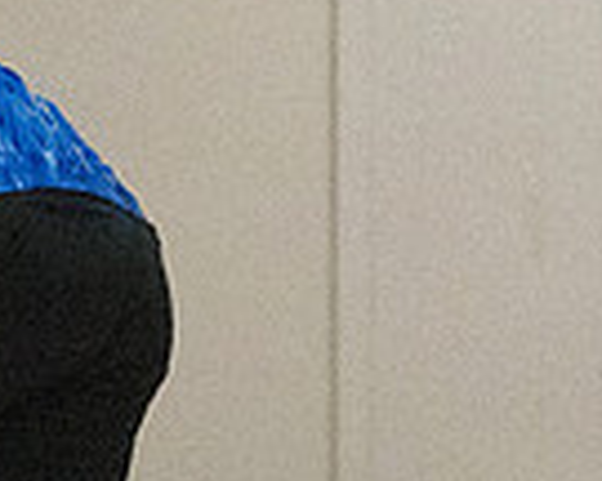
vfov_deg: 2.1
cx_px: -272
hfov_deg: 2.6
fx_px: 13167
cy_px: 330
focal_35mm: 739
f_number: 4
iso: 10000
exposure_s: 1/1250
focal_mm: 122
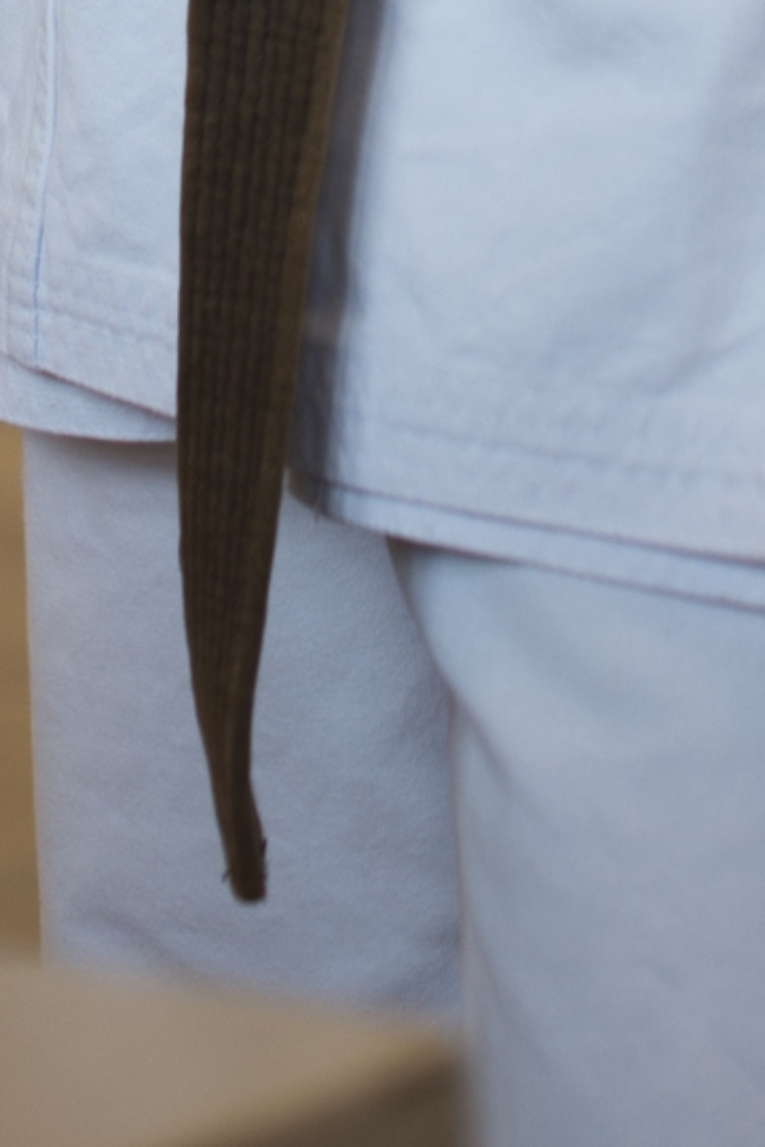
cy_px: -1694
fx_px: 8797
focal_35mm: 276
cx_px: 413
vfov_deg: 7.0
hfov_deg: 5.0
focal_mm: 50
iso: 100
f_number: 2.8
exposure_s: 1/160
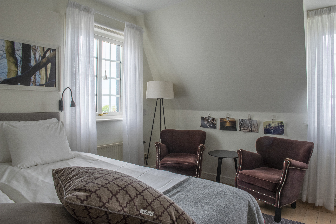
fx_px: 224
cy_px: 112
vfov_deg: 53.2
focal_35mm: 24
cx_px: 168
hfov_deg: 73.7
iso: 250
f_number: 11
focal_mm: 24
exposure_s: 1/60
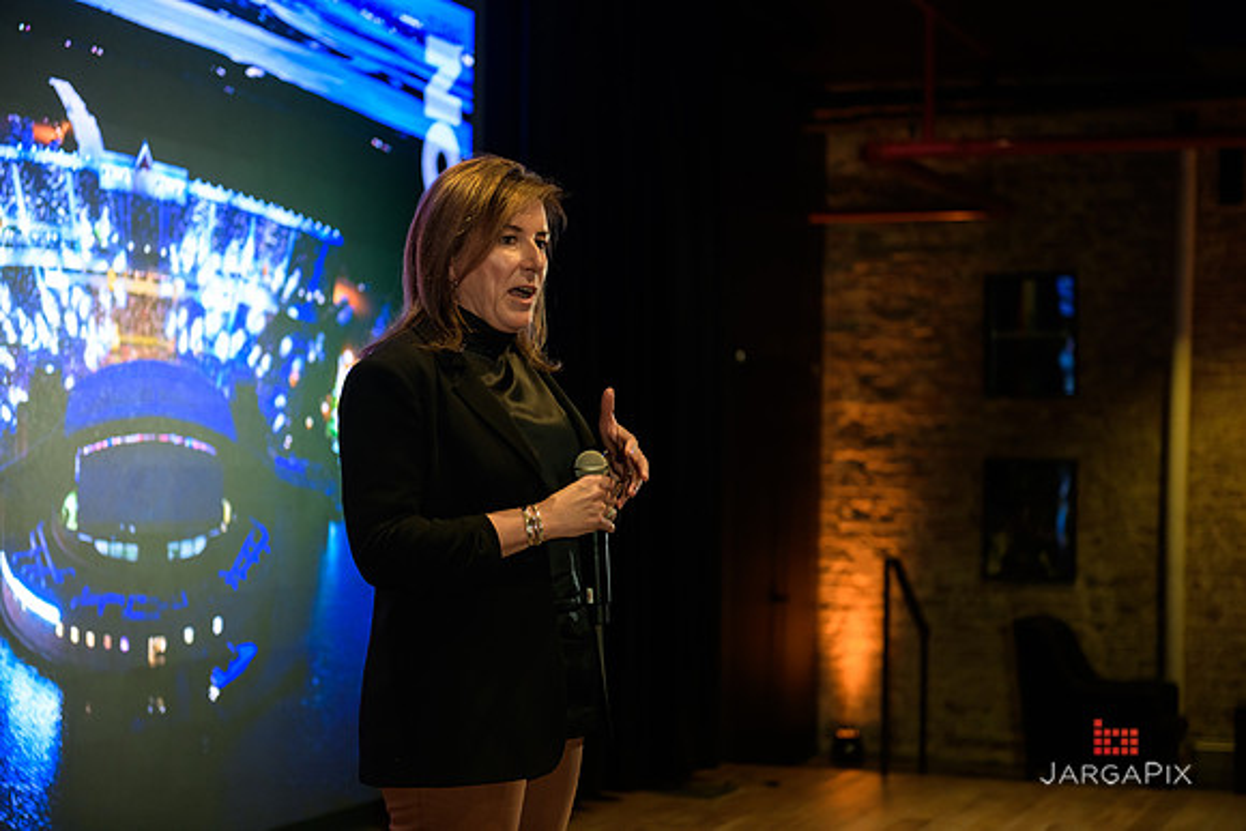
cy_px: 416
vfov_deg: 19.5
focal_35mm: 70
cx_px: 623
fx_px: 2423
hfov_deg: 28.8
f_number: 3.2
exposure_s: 1/200
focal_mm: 70
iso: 1250
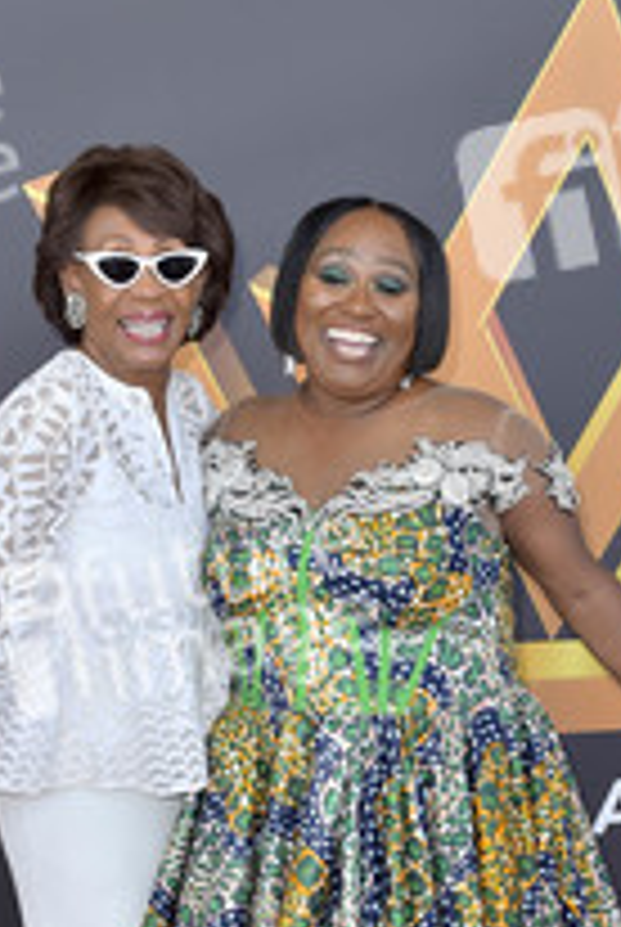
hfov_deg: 22.0
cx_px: 281
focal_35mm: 62
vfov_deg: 30.8
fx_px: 1599
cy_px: 850
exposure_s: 1/250
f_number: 7.1
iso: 250
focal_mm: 32
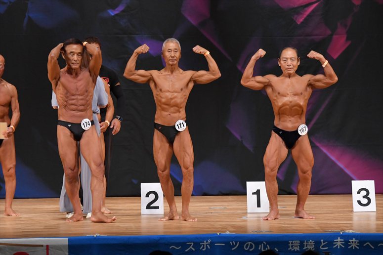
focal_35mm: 225
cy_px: 128
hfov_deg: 9.2
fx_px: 2393
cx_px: 192
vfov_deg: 6.1
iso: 4000
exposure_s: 1/400
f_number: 5.6
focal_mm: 150
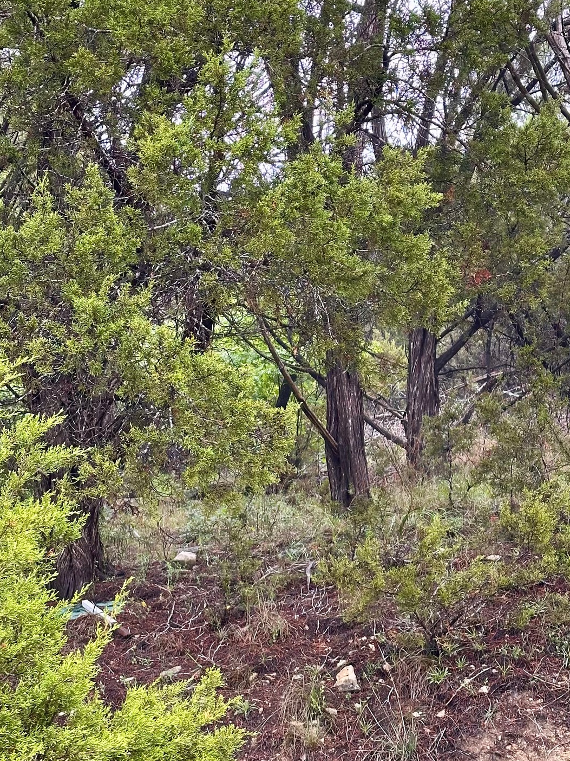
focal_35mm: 70
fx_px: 1537
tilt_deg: +17.7
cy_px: 391
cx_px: 283
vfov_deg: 27.8
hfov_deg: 21.0
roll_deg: +0.9
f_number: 1.78
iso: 64
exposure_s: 1/289
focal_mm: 6.86
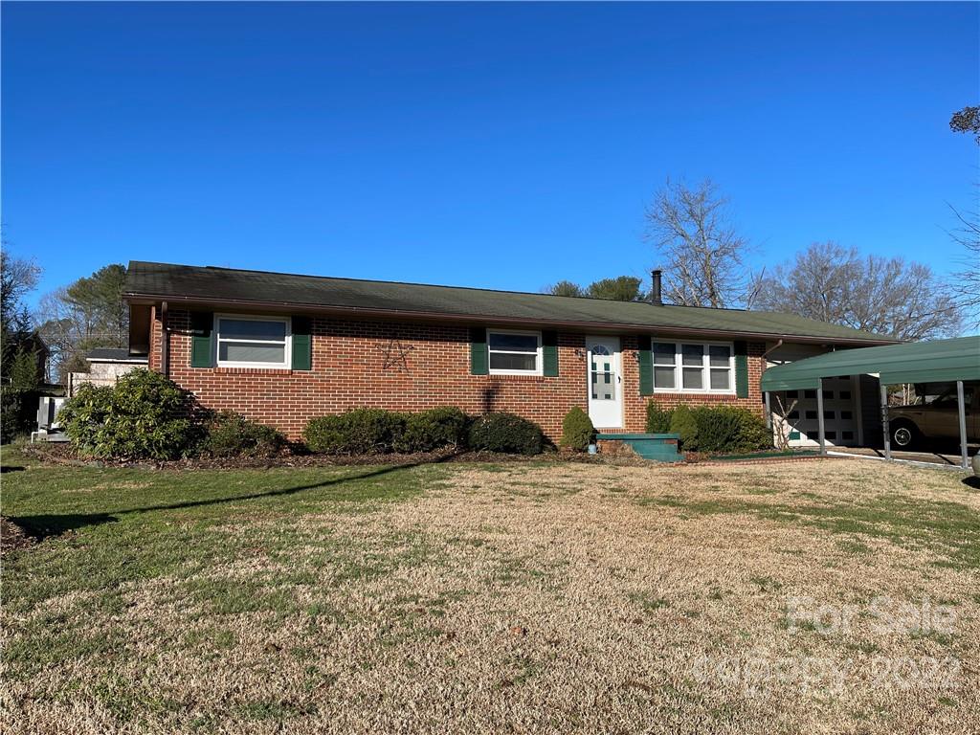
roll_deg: +0.8
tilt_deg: +4.9
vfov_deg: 53.1
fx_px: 736
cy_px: 368
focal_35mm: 26
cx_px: 490
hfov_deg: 67.3
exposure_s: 1/2786
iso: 32
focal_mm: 5.1
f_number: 1.6
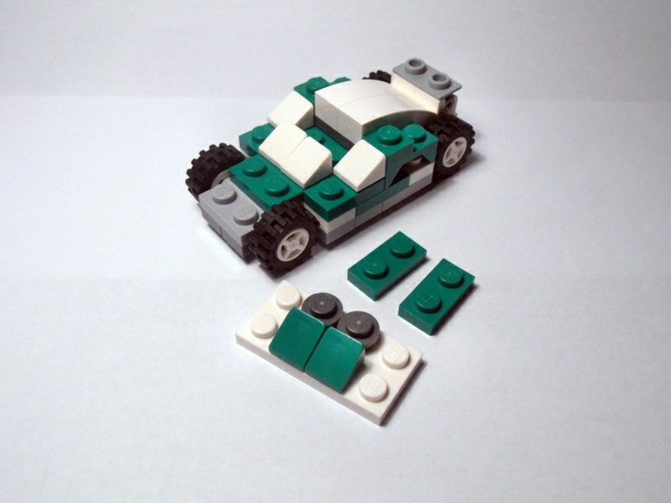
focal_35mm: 37
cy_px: 252
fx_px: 717
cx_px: 336
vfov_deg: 38.7
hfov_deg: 50.1
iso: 80
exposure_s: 1/80
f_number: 3.9
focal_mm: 6.61
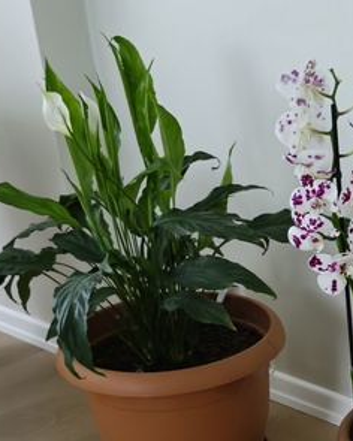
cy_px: 413
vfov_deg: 26.1
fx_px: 914
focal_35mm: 70
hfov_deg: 20.9
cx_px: 377
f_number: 1.8
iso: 500
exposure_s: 1/33
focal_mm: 5.54
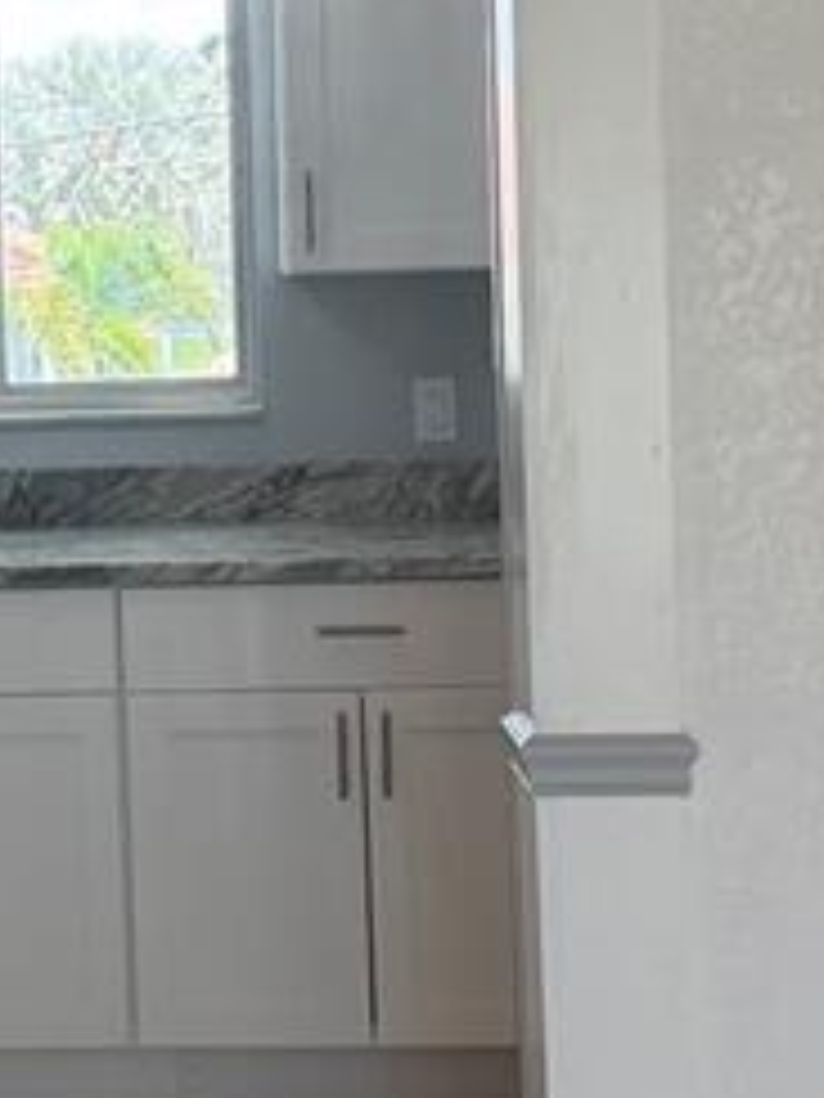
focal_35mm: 118
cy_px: 302
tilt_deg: -1.4
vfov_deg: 16.6
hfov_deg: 12.1
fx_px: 3745
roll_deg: +1.2
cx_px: -284
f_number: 1.78
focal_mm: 6.76
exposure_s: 1/210
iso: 125
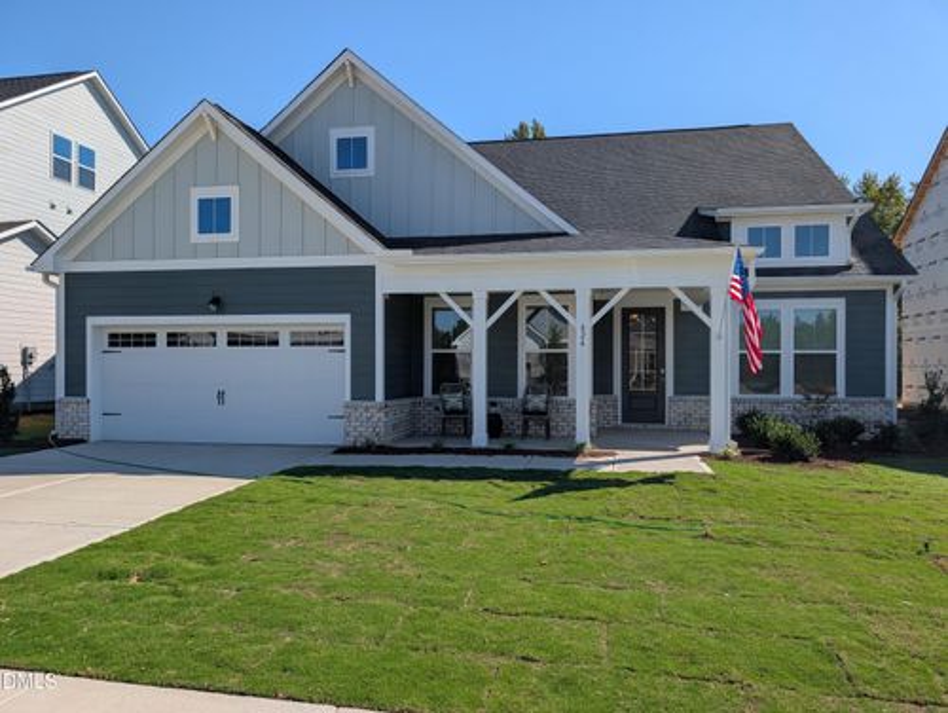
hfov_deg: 71.5
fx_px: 658
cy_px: 356
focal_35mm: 24
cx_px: 474
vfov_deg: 56.9
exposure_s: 1/1404
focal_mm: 6.9
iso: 22
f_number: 1.68
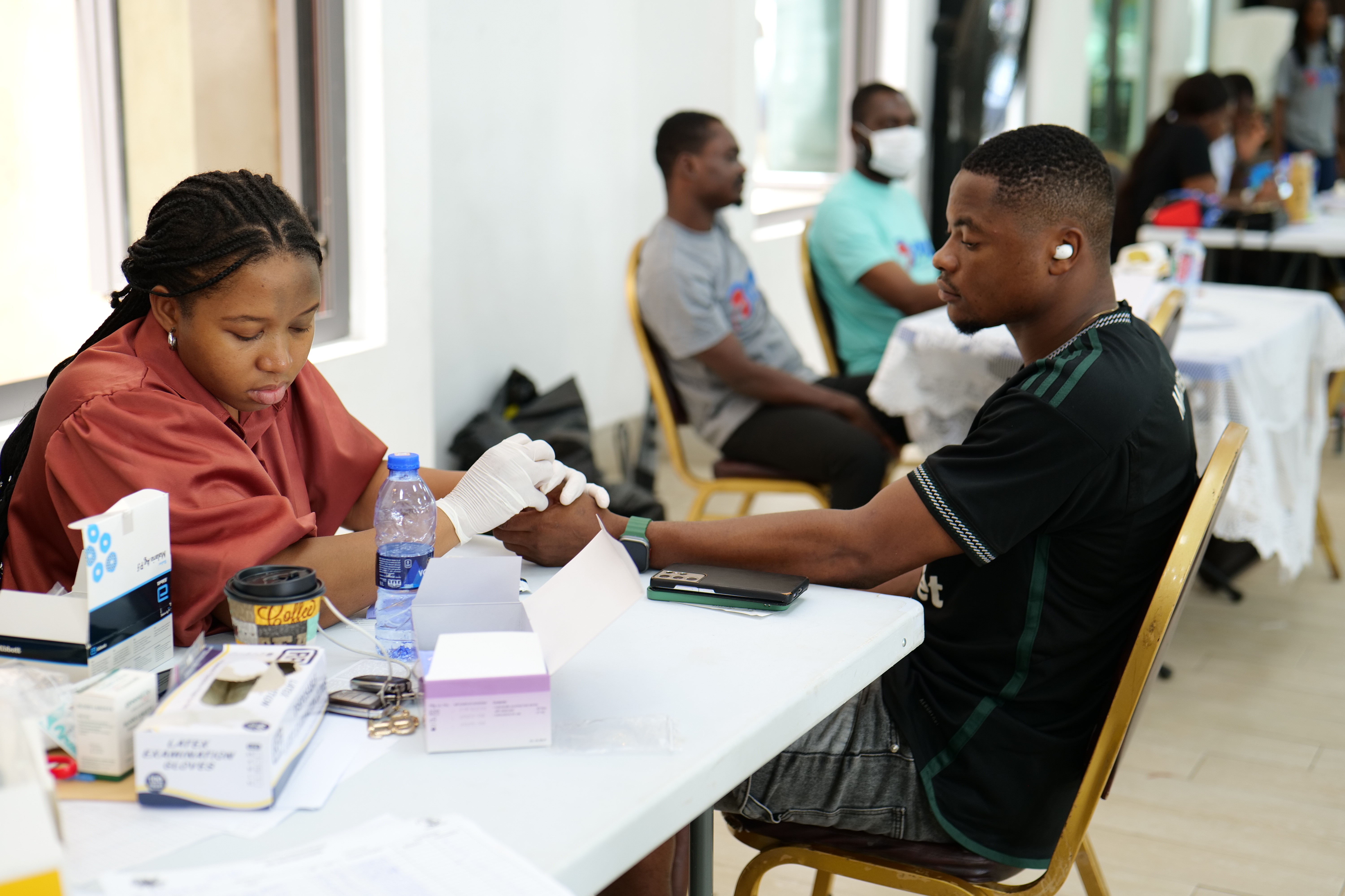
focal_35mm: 50
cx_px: 672
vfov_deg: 27.0
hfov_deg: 39.6
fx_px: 1868
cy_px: 448
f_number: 2.8
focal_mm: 50
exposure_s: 1/100
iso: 500
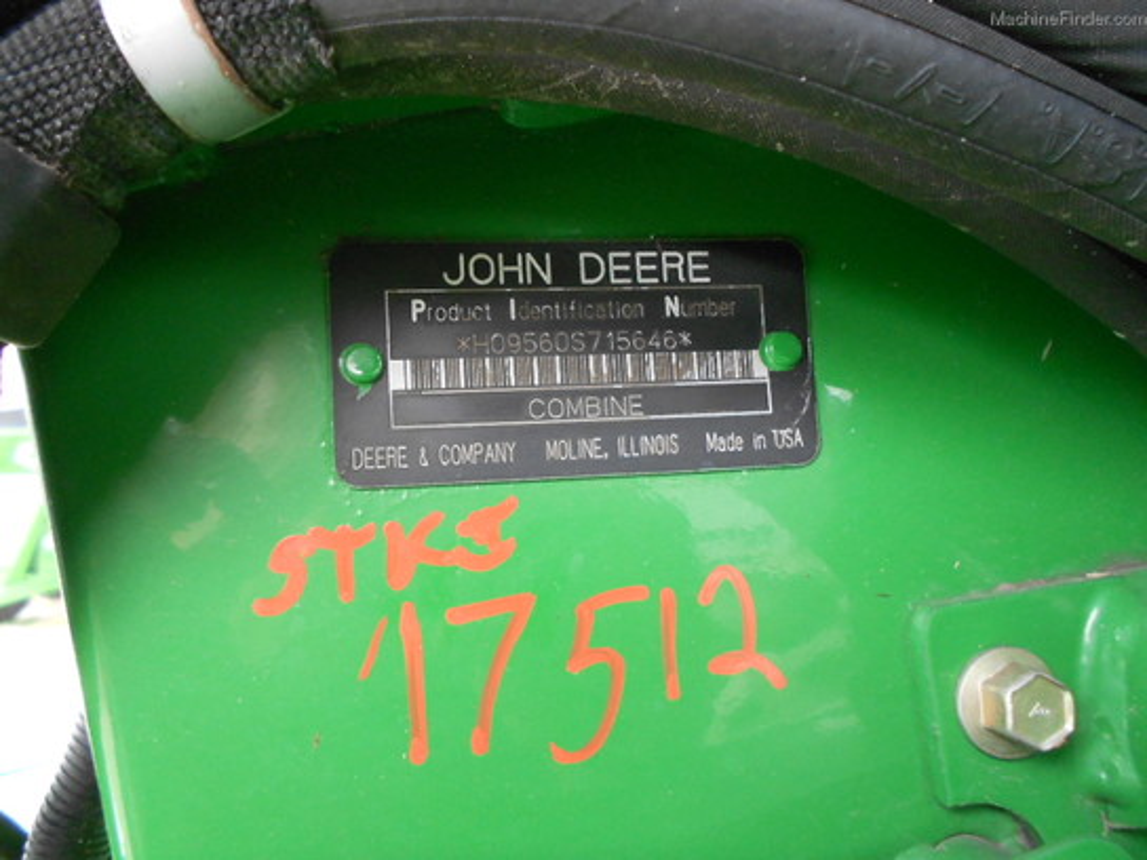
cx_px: 574
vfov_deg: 53.1
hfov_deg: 67.3
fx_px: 862
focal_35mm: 26
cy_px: 430
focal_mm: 4.6
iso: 250
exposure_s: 1/30
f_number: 3.2
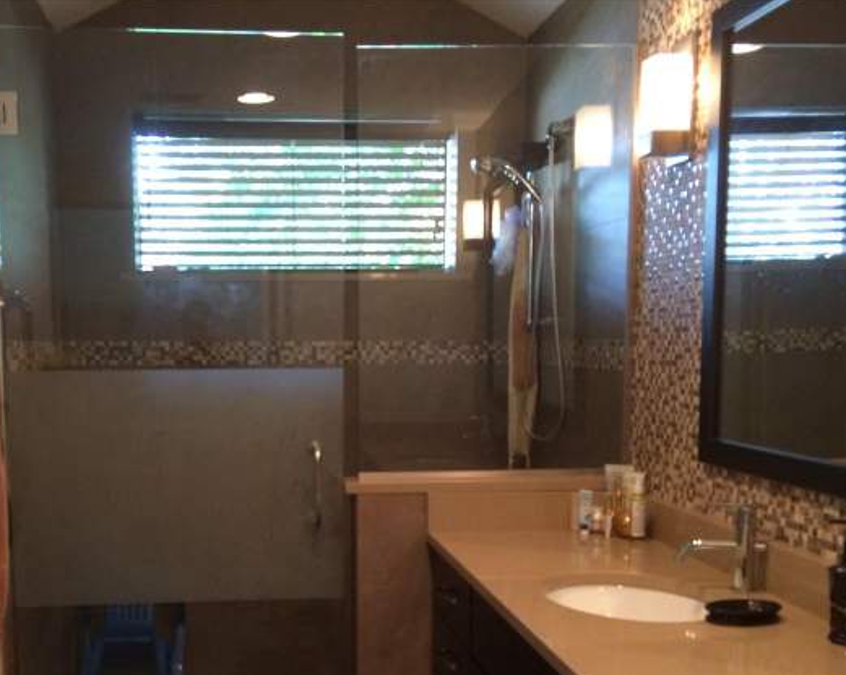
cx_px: 299
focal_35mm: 45
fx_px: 1126
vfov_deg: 32.9
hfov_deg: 40.8
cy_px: 484
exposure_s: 1/30
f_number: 2.2
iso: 160
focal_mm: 4.12
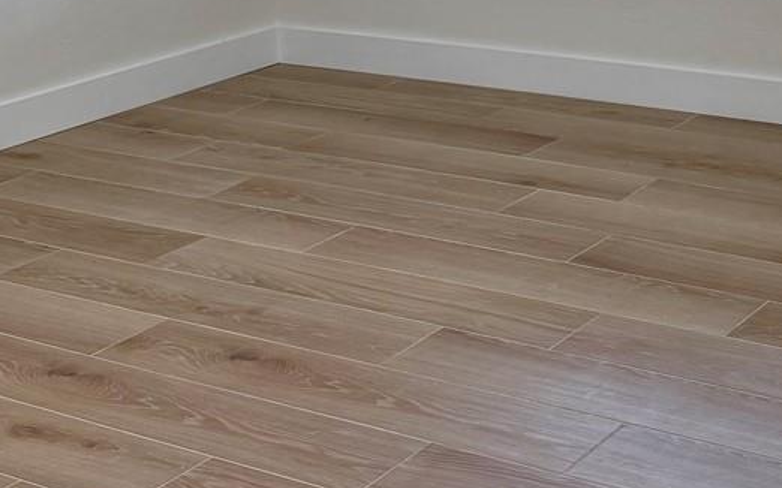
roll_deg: +1.1
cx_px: 611
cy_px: -154
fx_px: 1662
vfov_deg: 15.8
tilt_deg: -6.3
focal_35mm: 78
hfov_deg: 26.1
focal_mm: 6.76
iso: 125
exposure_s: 1/206
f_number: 1.78
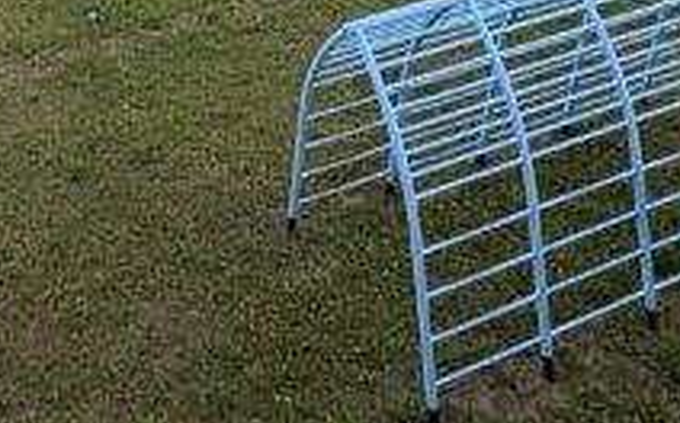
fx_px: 944
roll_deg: +2.3
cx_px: 53
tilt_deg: -5.0
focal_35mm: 51
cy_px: -418
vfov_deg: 17.8
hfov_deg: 36.8
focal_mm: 2.22
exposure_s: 1/329
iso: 64
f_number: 2.2
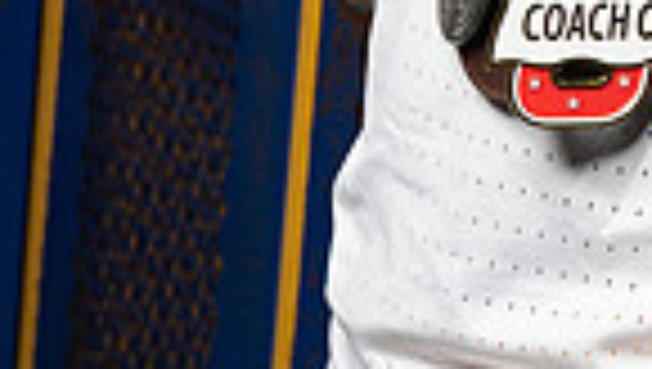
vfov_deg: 7.1
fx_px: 2804
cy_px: -508
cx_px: 612
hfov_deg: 13.1
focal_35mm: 162
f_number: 8
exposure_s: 1/250
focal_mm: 50
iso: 125
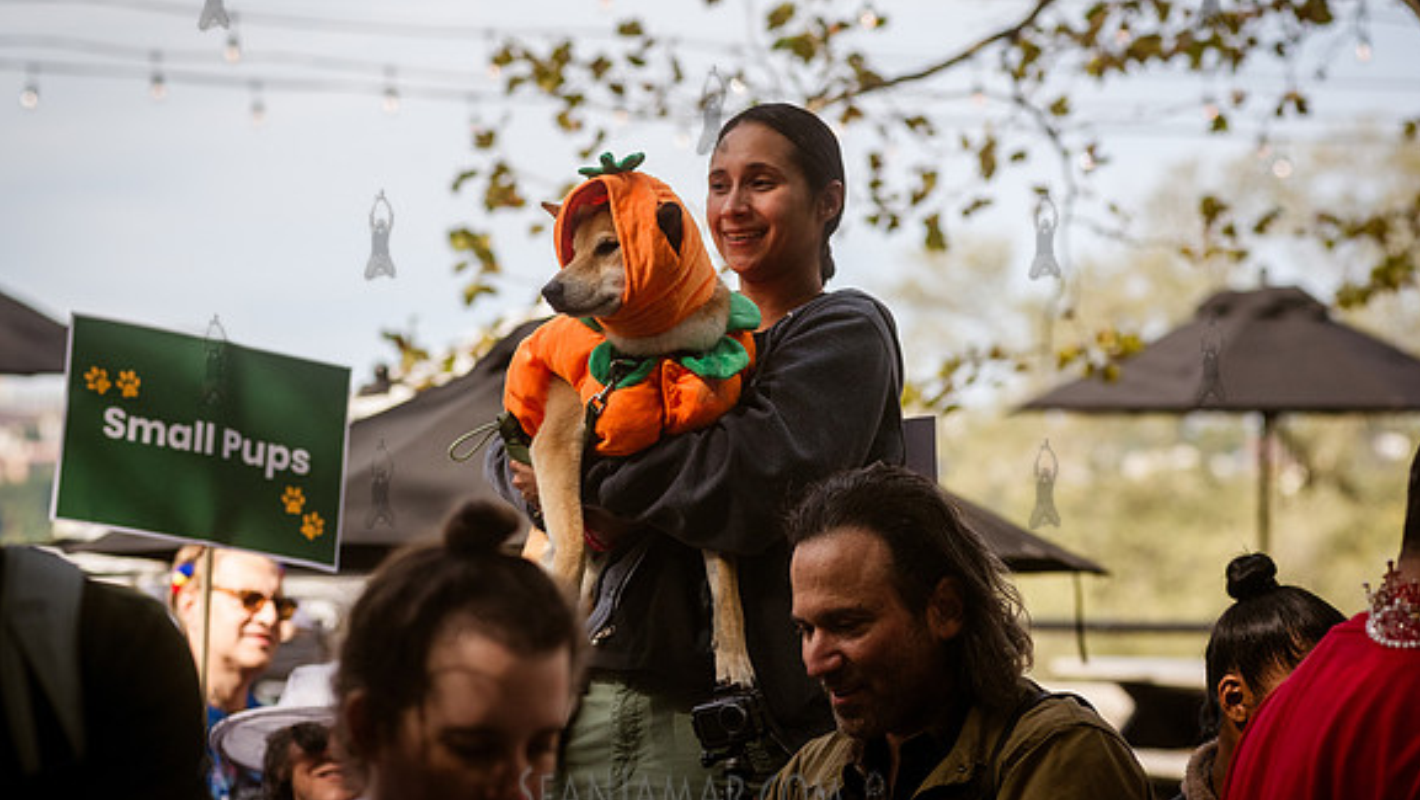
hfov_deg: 16.5
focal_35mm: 130
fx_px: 4896
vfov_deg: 9.3
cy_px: 331
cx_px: 638
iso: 1000
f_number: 5
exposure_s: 1/4000
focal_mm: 112
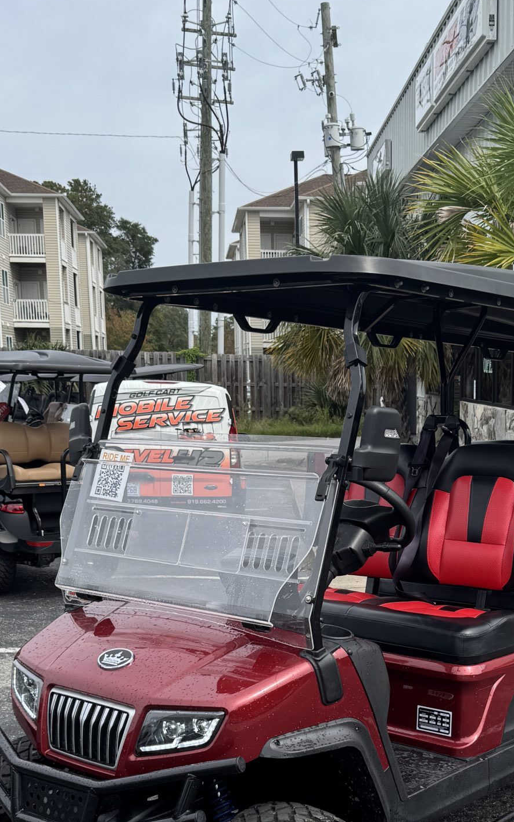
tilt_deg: -10.6
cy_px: 549
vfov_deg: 42.9
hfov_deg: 27.8
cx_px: 353
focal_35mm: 46
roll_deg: +1.1
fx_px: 1031
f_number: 1.78
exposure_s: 1/2833
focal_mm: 6.76
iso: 80
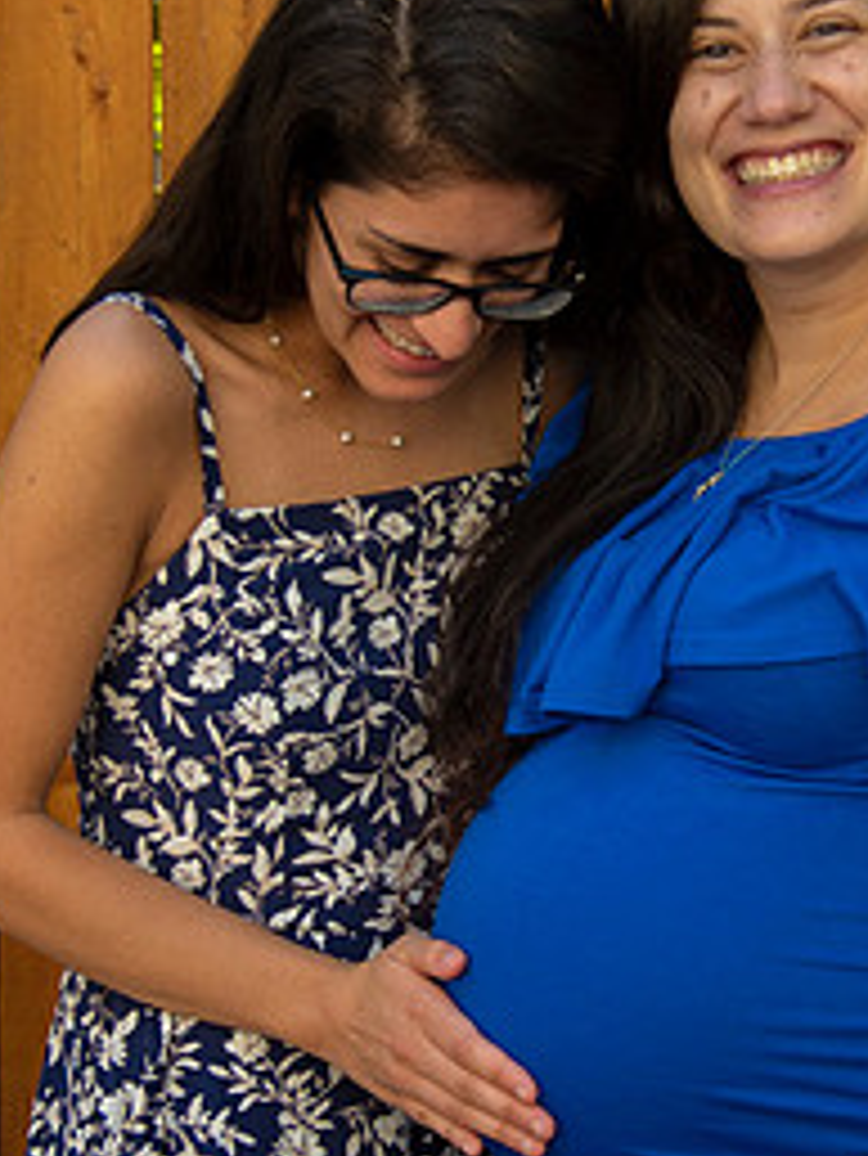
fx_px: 3474
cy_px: 618
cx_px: 630
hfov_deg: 14.2
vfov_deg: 18.9
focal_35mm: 104
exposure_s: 1/320
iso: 125
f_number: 4
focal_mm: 48
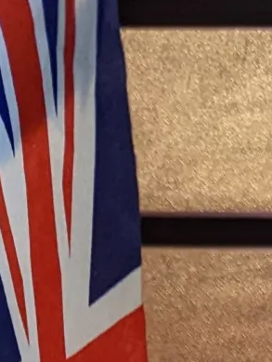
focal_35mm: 158
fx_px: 1651
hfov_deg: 9.3
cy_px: 1173
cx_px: 348
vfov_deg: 9.2
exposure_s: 1/151
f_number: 1.85
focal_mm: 6.81
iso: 46
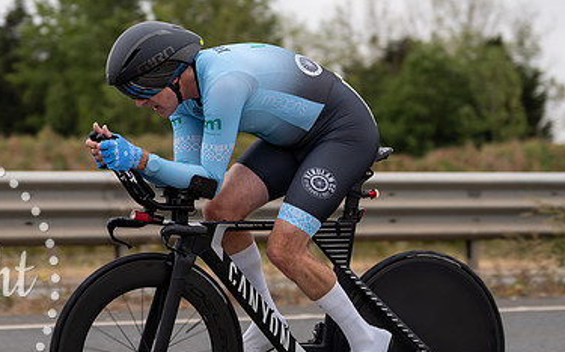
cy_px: 170
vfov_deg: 8.0
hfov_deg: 12.8
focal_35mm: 163
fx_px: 2509
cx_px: 179
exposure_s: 1/800
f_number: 2.8
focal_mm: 70
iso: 100
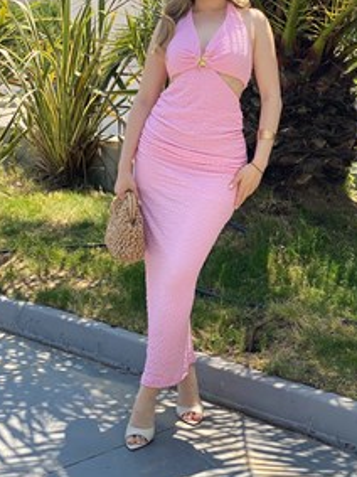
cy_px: 171
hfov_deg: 19.4
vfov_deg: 25.6
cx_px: 210
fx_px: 1046
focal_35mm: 76
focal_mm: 6
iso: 20
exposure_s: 1/276
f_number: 2
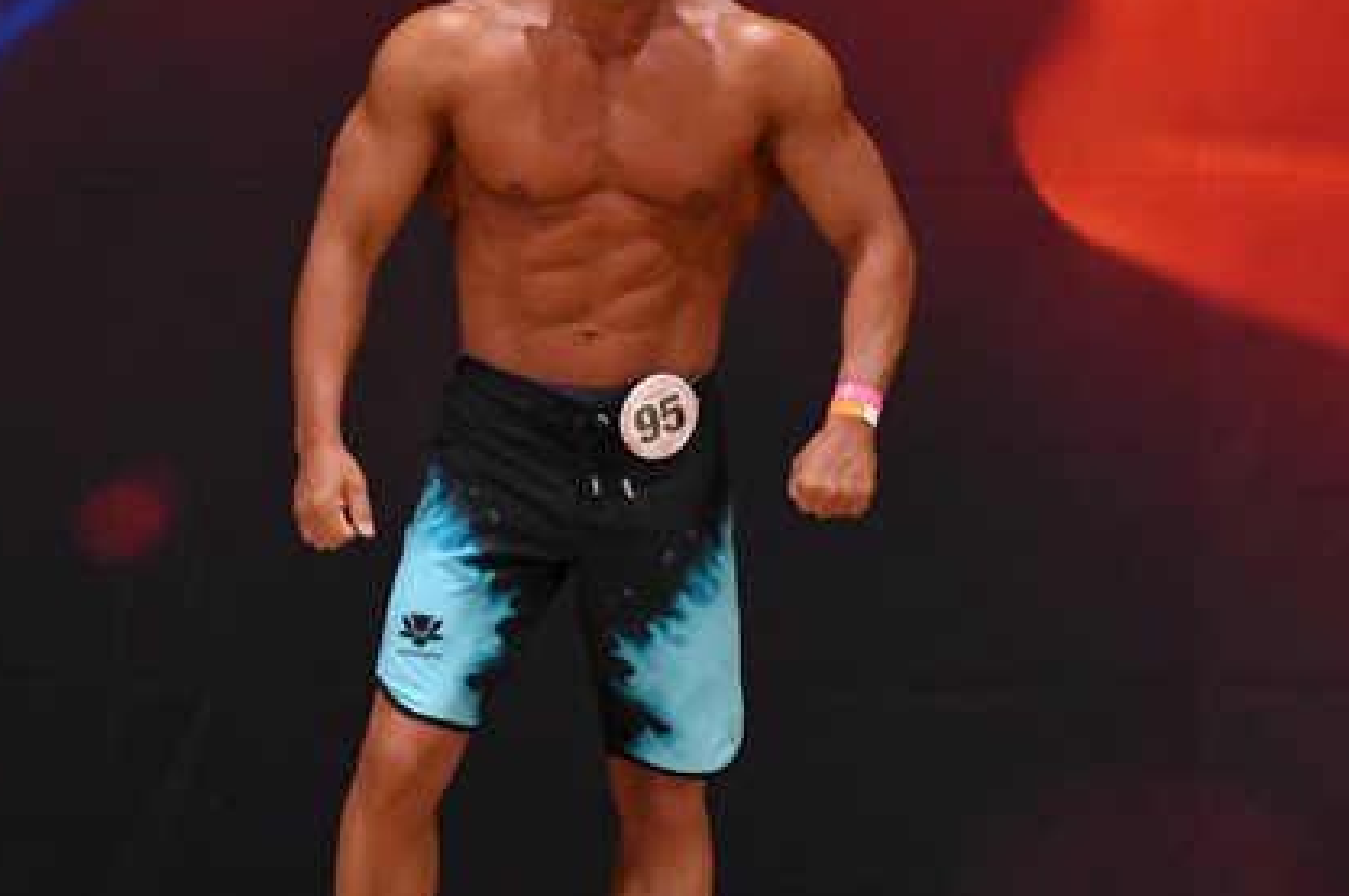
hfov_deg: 3.7
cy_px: 459
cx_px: 687
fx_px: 20885
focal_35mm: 558
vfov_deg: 2.5
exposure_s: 1/400
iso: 3200
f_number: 5.6
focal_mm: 200
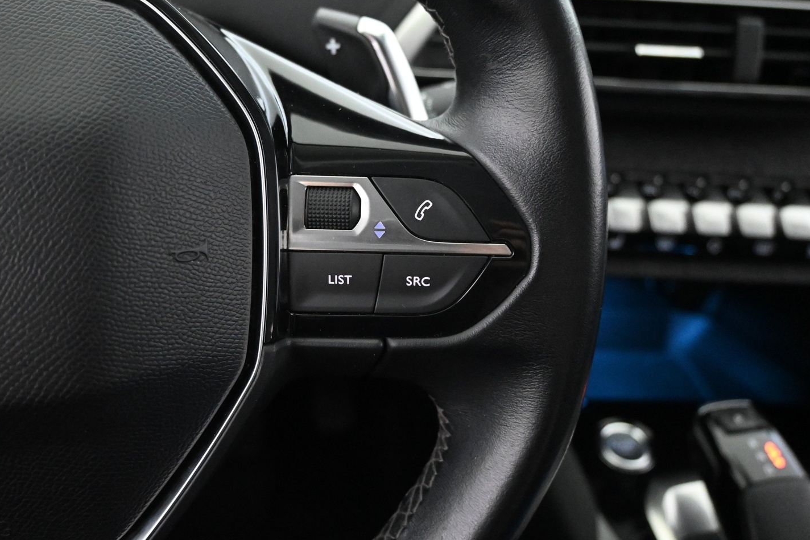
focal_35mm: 33
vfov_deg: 39.6
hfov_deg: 56.6
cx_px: 353
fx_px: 749
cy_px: 247
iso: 7200
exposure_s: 1/30
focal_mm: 19.5
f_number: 3.8
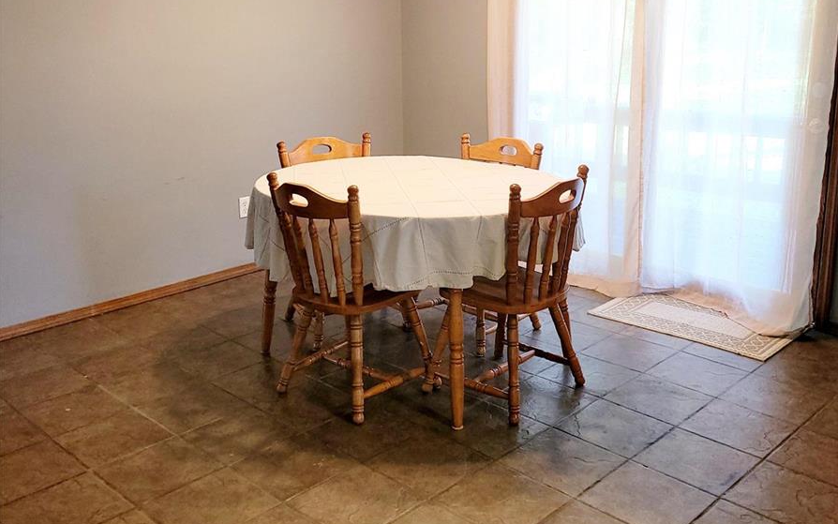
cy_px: 192
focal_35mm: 37
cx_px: 420
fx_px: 845
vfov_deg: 34.2
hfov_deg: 52.7
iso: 125
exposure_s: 1/60.2
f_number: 1.8
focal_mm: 5.4
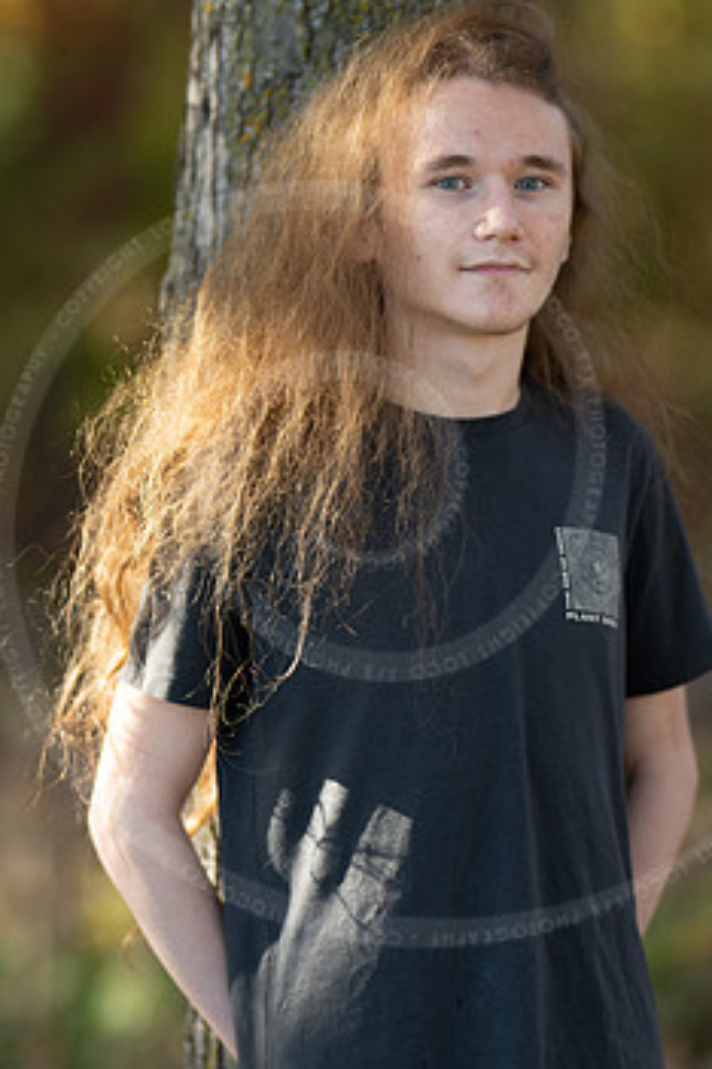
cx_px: 396
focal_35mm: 163
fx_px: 4835
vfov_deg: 12.6
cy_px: 551
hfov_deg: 8.4
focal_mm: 85
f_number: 1.2
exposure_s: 1/1000
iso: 80
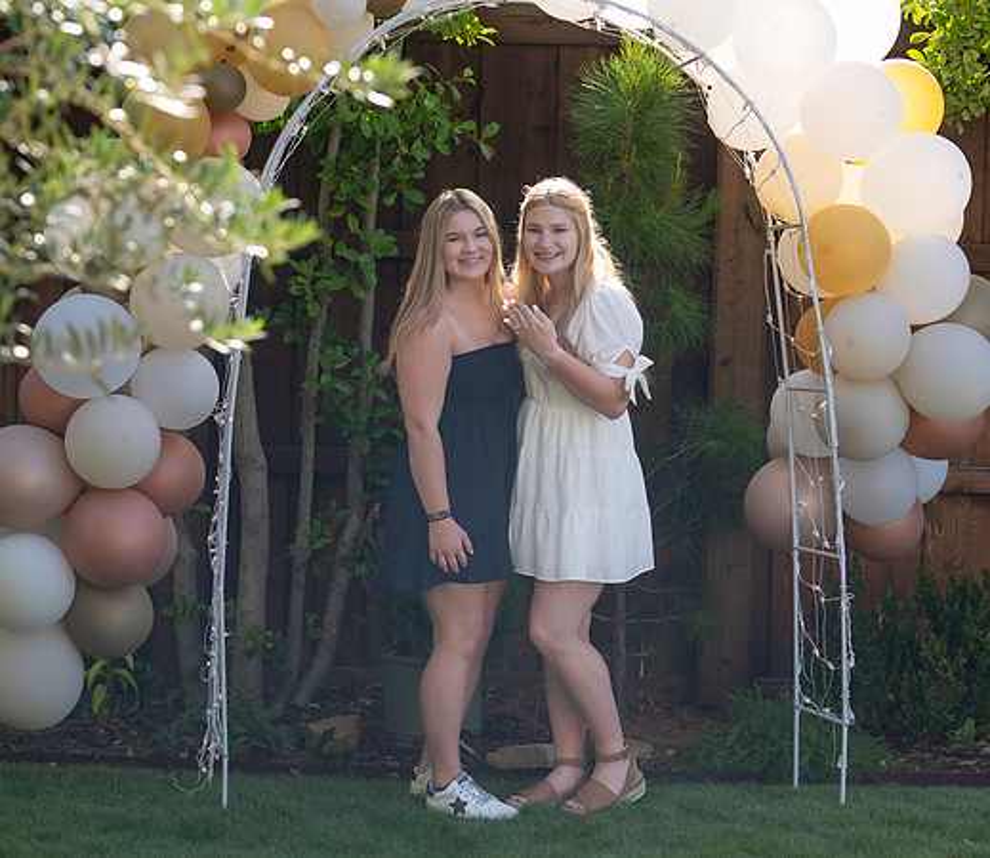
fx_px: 2616
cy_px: 440
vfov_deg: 18.6
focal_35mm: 86
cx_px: 503
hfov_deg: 21.4
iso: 100
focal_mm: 70
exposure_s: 1/500
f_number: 3.5
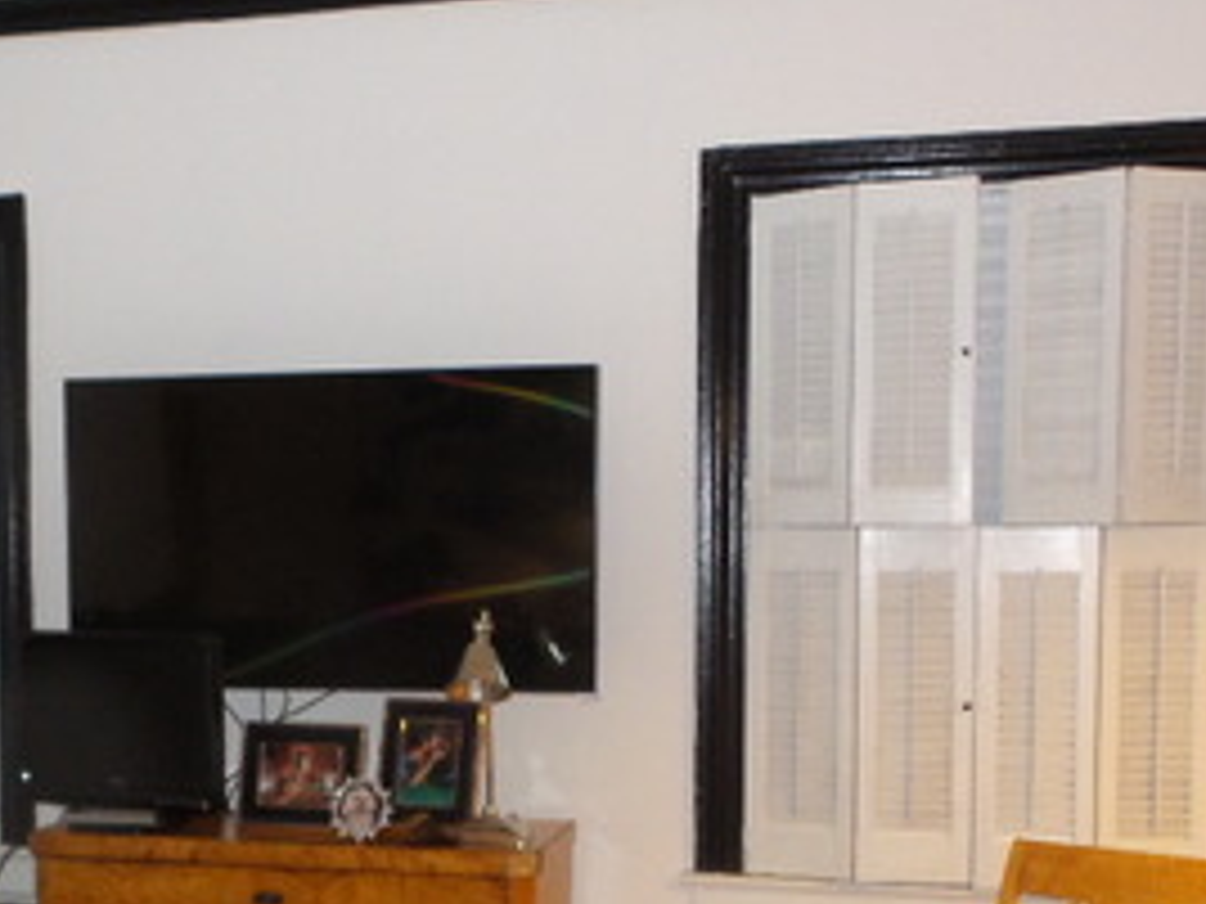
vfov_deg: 26.1
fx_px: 1916
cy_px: 711
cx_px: 284
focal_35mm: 55
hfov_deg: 34.1
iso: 320
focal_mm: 4.1
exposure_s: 1/30
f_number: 2.8
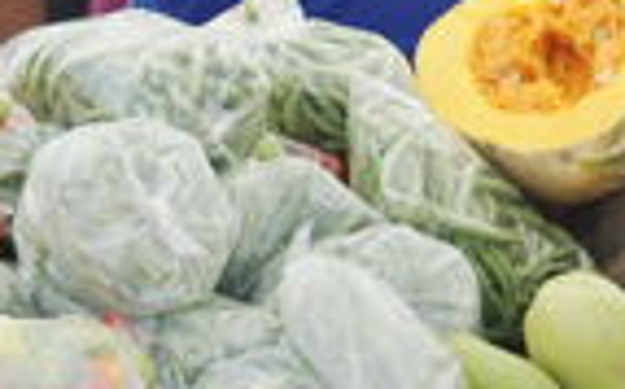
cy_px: -288
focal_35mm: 514
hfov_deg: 4.1
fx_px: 8750
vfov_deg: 2.5
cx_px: 524
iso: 100
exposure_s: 1/250
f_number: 5.6
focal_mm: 75
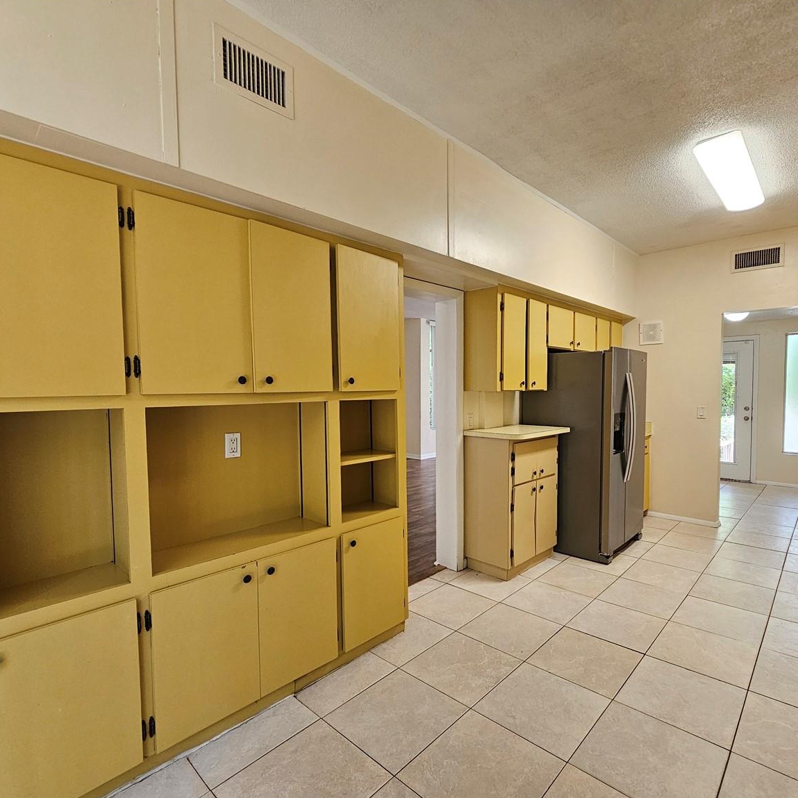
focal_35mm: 16
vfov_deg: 87.4
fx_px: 417
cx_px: 453
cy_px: 410
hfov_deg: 86.9
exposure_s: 1/60
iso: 200
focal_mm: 2.2
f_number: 2.2
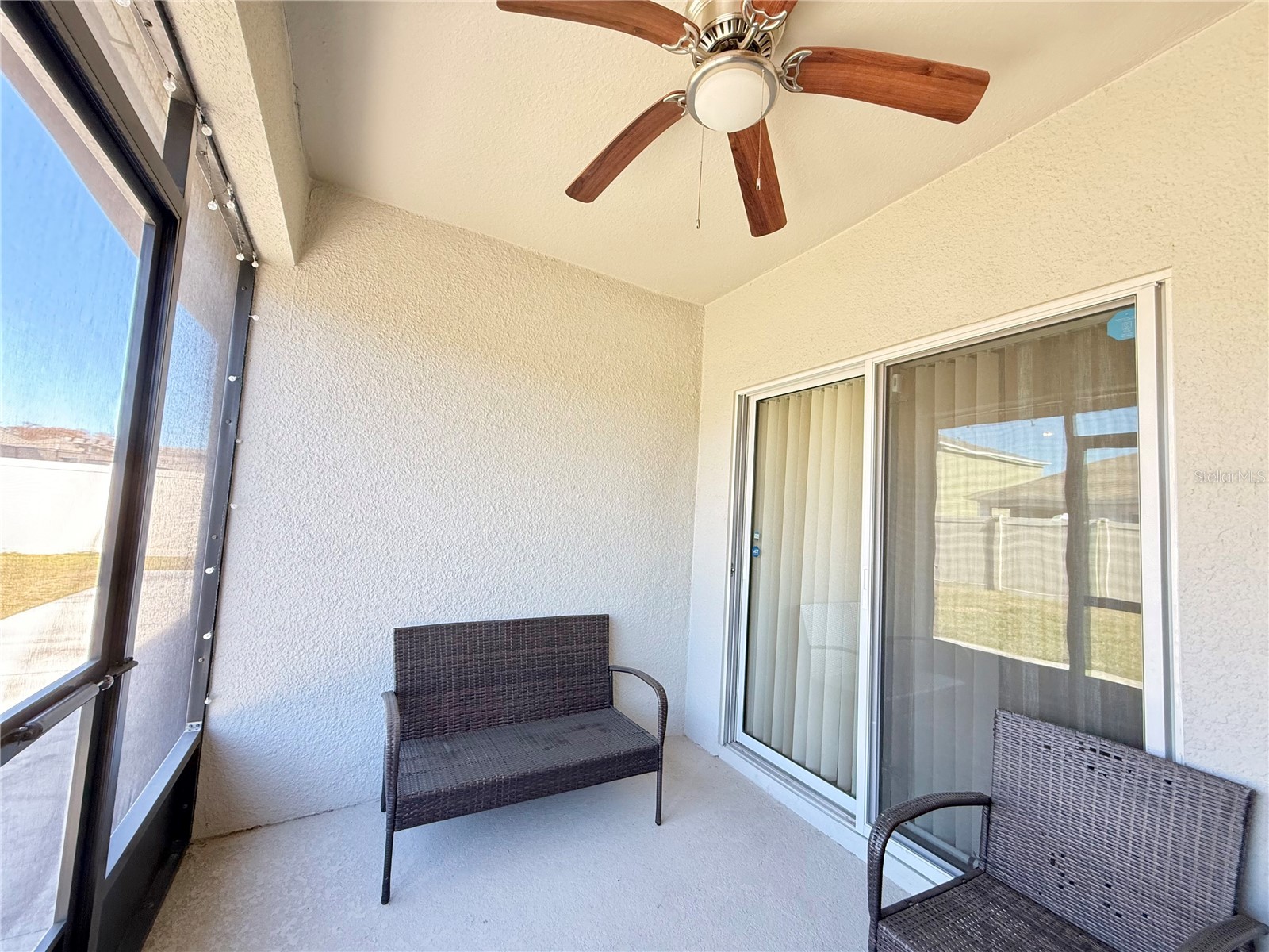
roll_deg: -3.2
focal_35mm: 14
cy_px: 476
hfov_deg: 102.1
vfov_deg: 85.7
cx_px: 634
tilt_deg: +4.4
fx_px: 513
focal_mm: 2.22
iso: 250
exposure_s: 1/99
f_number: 2.2
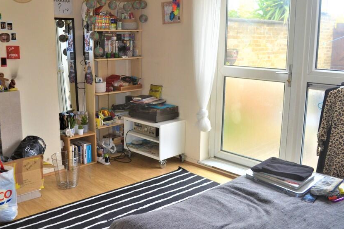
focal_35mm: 37
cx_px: 151
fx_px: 354
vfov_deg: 35.9
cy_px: 102
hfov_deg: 51.7
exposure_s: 1/80
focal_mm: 20
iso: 400
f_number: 4
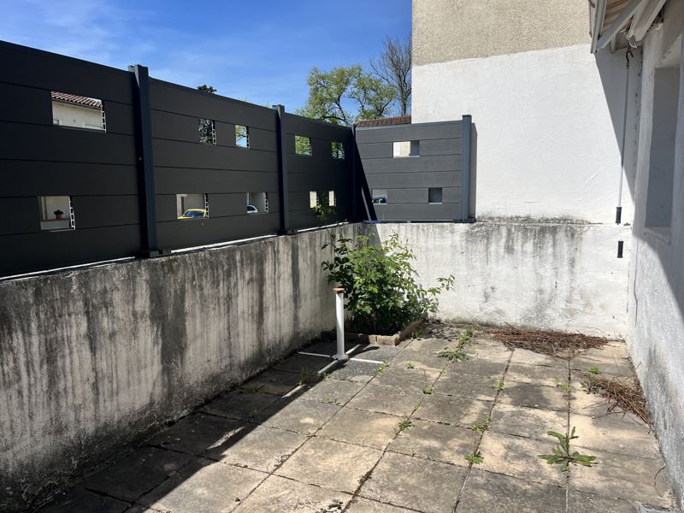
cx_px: 342
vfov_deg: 53.1
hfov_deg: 67.3
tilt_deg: -8.2
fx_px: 514
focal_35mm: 26
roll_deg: +1.1
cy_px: 256
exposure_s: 1/6173
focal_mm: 5.1
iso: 50
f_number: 1.6
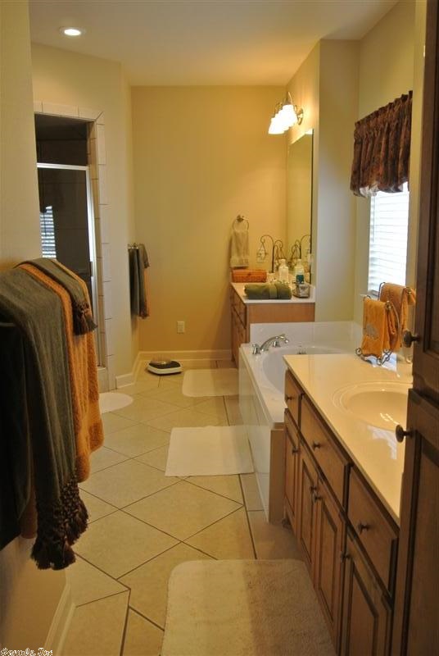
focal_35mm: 30
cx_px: 220
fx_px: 547
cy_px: 328
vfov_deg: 61.9
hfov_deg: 43.7
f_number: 3.5
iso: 400
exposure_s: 1/60
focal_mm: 11.4
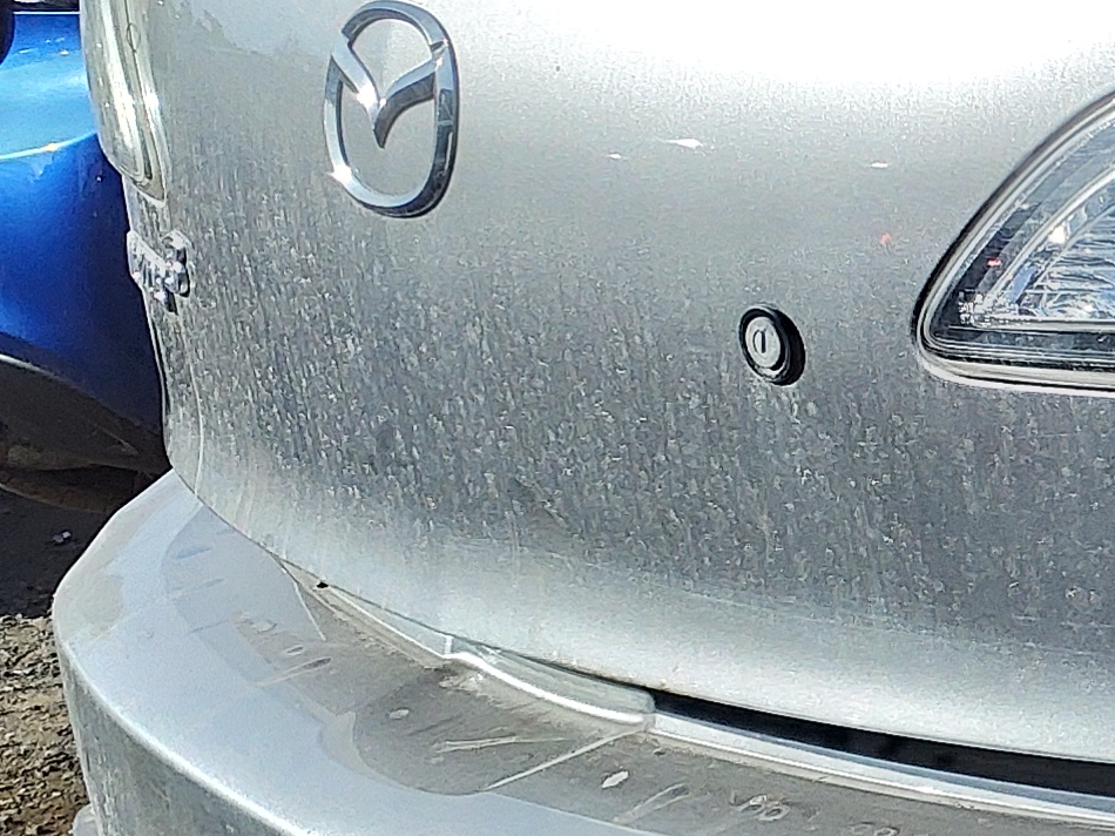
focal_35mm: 113
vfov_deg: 13.1
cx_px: 2080
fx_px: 3639
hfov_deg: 14.9
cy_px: 535
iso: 40
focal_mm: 3.58
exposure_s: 1/517
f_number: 1.9
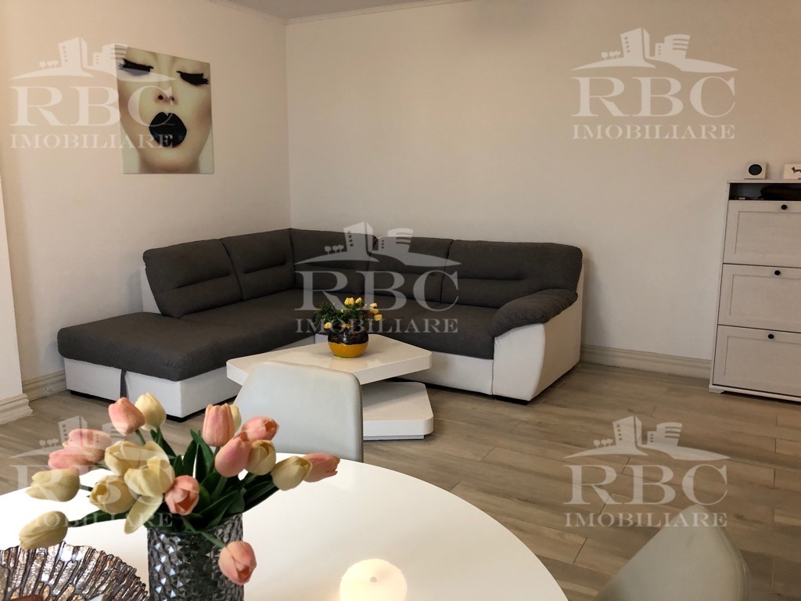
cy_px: 300
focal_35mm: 28
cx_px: 400
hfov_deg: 63.4
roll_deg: +0.0
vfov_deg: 49.7
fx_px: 648
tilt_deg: -11.4
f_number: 1.8
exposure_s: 1/17
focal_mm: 4
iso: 50
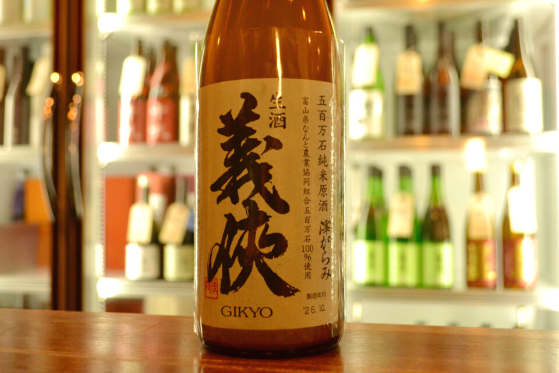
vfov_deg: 36.9
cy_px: 186
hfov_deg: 53.1
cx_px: 280
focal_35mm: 36
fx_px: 559
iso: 1600
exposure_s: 1/200
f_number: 4
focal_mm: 24
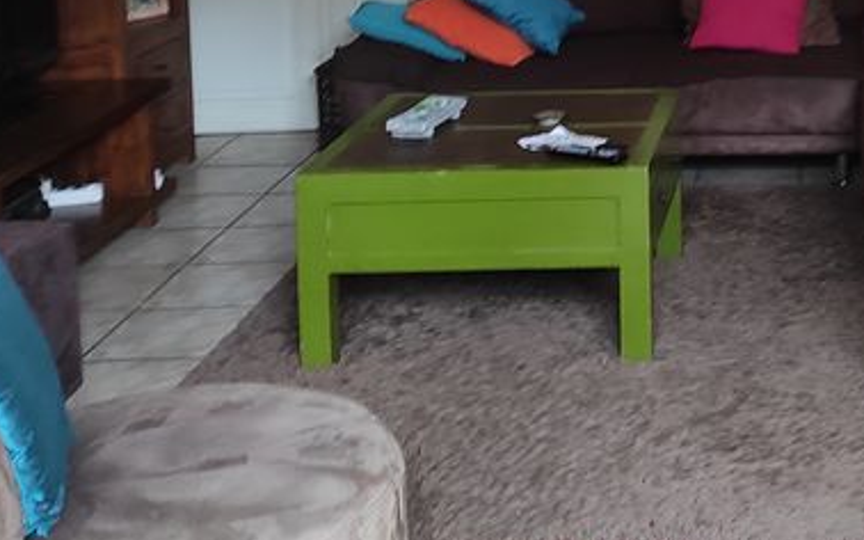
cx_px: 871
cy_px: -162
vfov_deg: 17.4
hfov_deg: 27.6
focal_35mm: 70
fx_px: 1648
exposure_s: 1/33
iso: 522
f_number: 1.89
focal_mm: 5.43
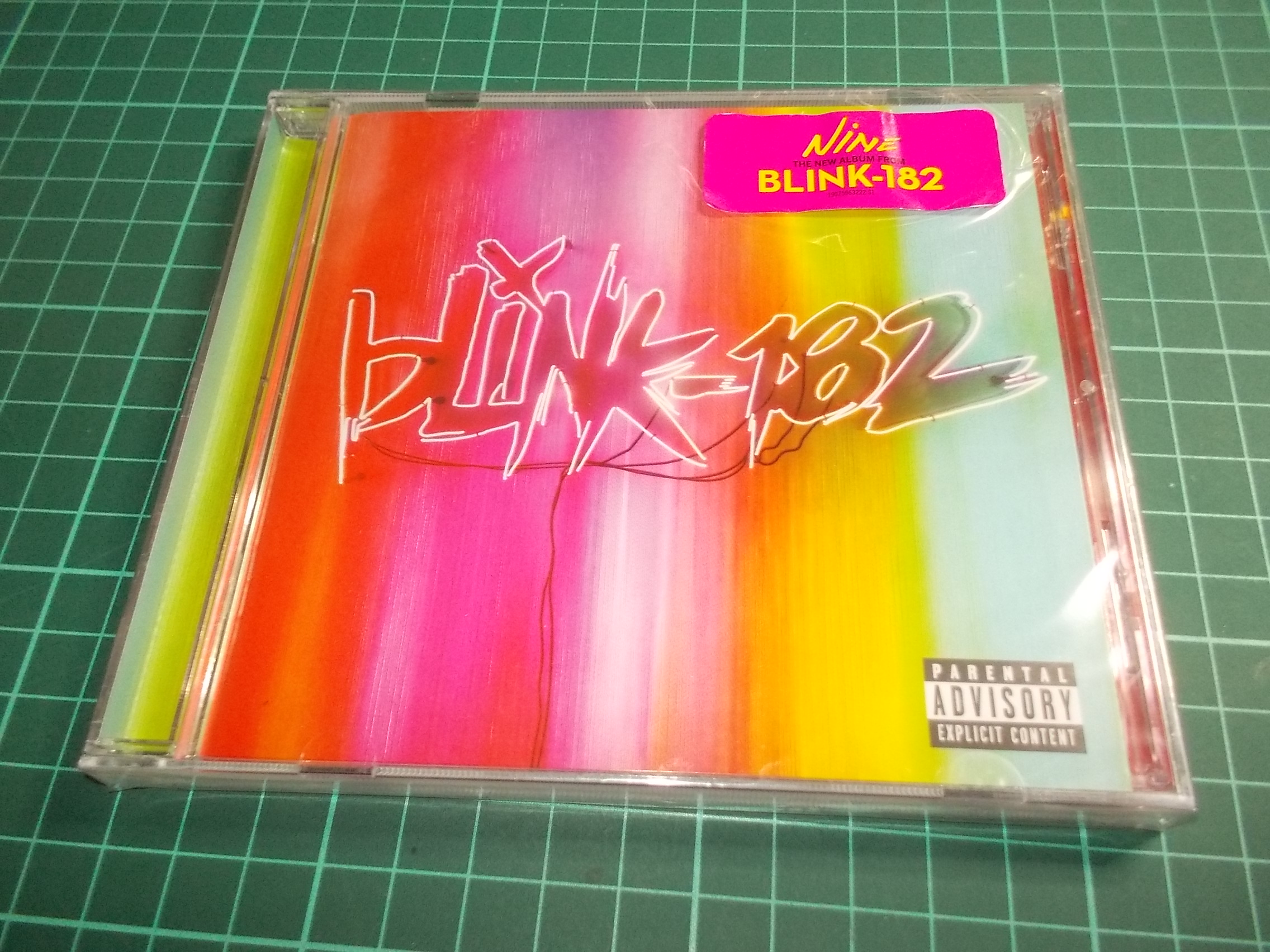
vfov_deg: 48.2
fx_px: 1064
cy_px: 476
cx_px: 635
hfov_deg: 61.7
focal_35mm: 29
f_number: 3.3
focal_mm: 4.1
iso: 320
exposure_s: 1/30
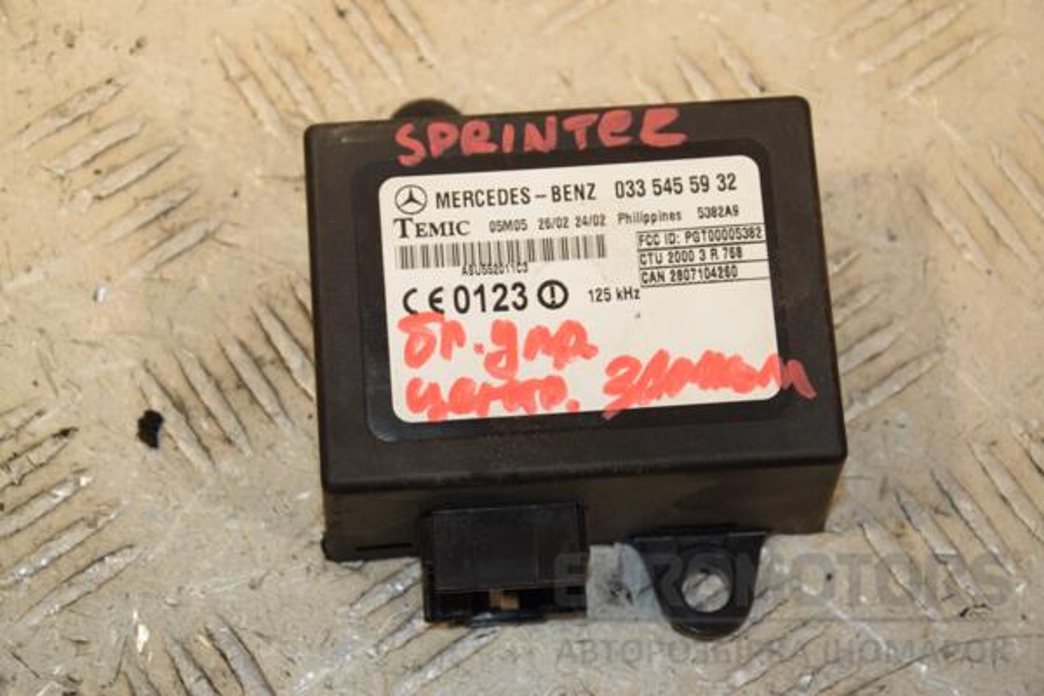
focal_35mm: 112
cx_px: 522
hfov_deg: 18.2
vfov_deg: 12.2
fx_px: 3262
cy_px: 348
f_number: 7.1
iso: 800
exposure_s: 1/200
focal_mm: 75
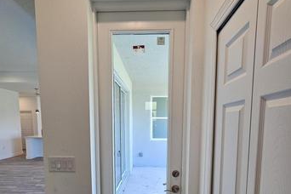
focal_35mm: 19
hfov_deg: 86.9
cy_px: 144
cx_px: 140
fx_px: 154
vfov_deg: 61.2
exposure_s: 1/60
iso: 64
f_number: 2.2
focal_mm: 2.2
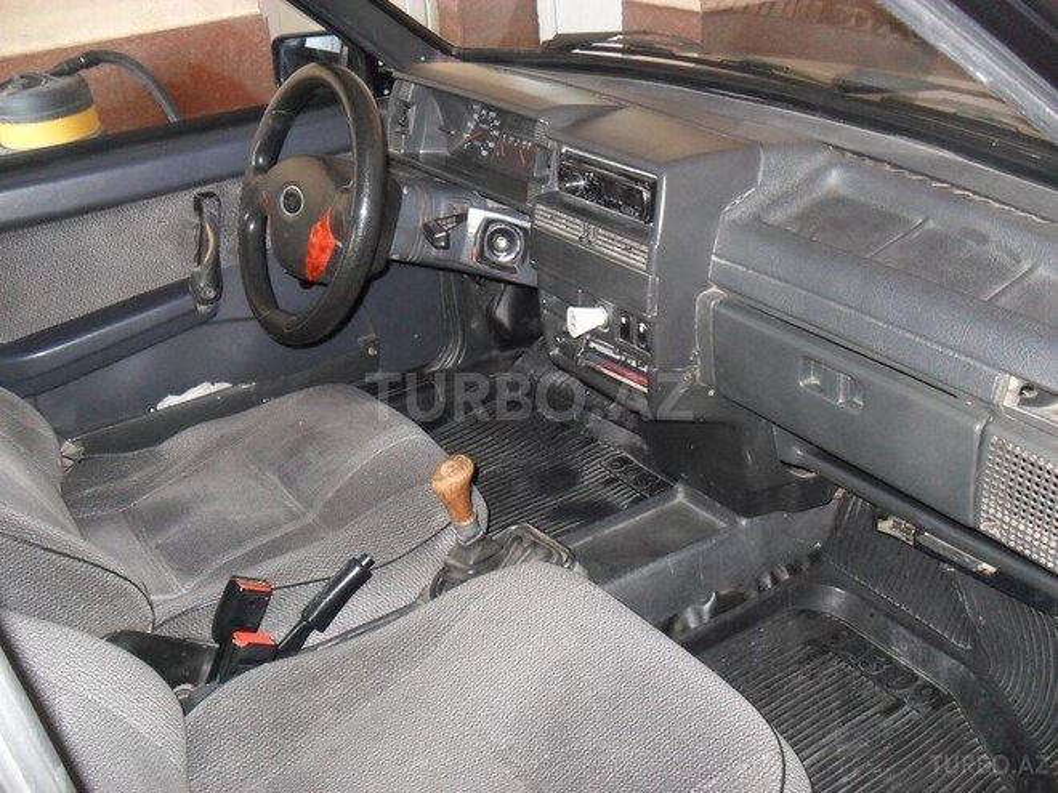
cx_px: 529
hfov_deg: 52.6
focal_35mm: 35
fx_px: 1070
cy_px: 396
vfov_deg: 40.7
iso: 320
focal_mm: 6.3
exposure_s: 1/45
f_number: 3
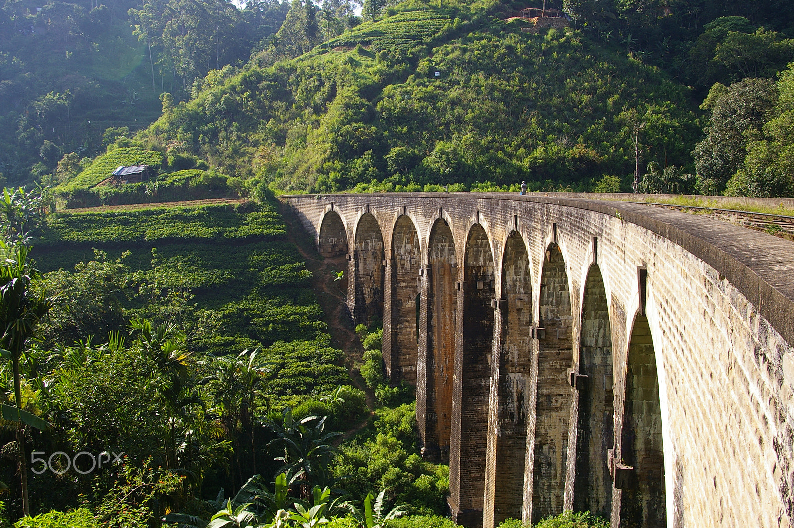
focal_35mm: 36
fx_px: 793
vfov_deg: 36.8
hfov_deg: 53.2
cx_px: 397
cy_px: 264
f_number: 8
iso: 200
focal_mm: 24
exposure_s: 1/180
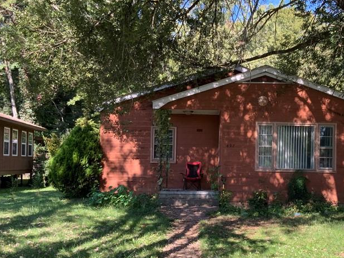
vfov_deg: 30.1
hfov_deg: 39.2
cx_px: 232
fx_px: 477
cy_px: 165
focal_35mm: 48
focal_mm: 3
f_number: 1.8
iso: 16
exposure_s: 1/239
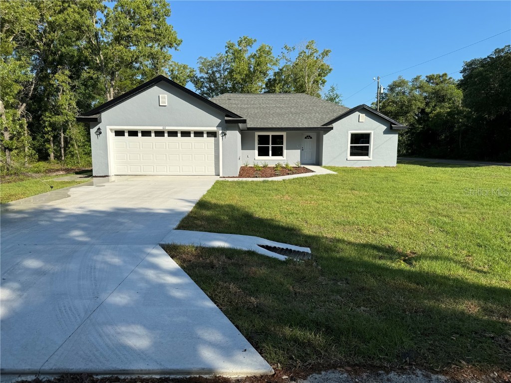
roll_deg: +0.3
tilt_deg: -7.6
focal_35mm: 24
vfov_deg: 56.8
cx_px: 256
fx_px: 354
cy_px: 192
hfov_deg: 71.6
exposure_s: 1/3802
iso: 80
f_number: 1.78
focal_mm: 6.76
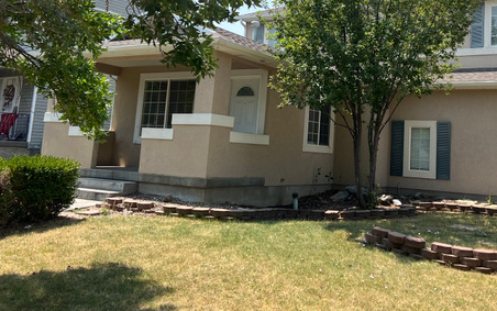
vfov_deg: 32.4
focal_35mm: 39
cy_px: 90
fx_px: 529
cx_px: 343
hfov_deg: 49.2
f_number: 1.5
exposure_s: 1/2457
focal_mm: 5.7
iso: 50
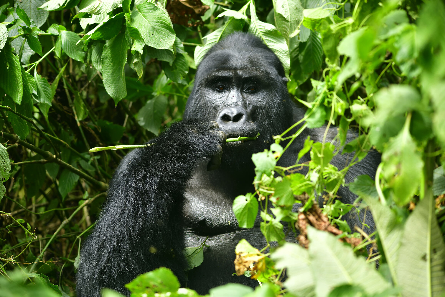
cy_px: 148
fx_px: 1854
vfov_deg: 9.1
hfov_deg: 13.7
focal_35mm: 150
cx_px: 222
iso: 640
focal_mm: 150
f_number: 5
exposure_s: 1/500
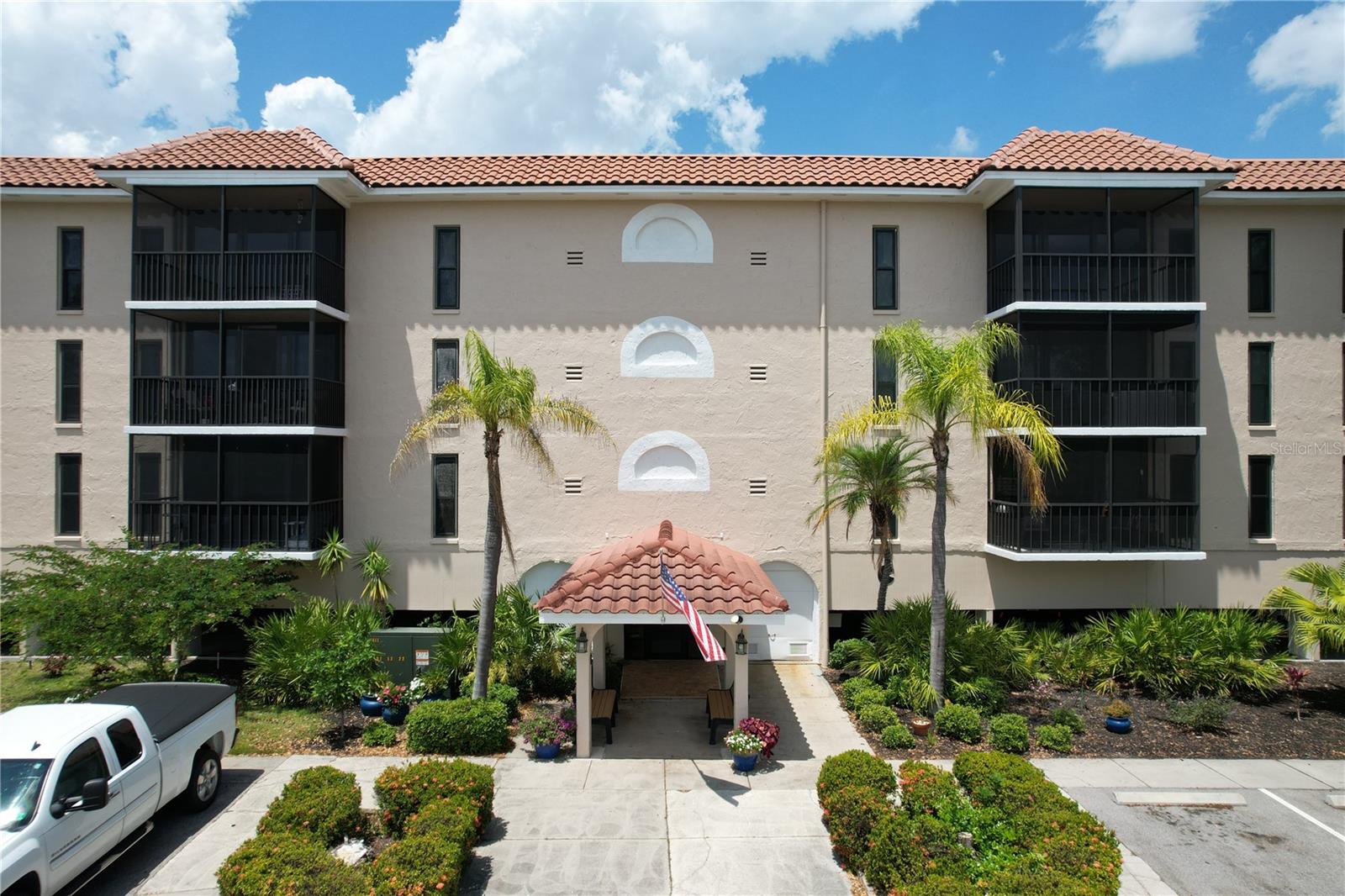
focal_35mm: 22
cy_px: 448
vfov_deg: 57.2
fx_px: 822
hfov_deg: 78.6
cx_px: 672
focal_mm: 8.38
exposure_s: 1/2500
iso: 100
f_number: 2.8
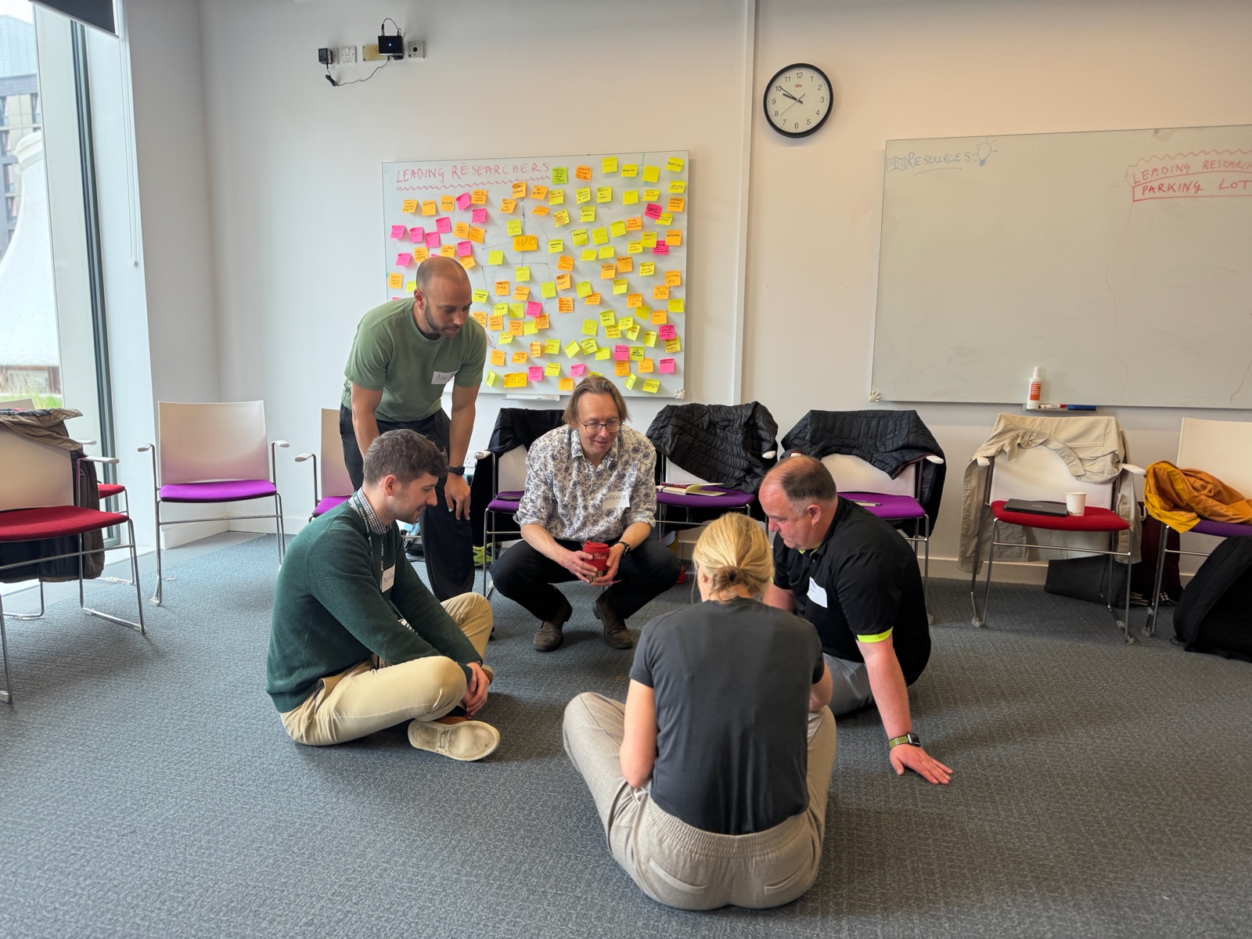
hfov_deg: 71.6
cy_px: 470
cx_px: 626
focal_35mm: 24
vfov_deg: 56.8
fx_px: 868
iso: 64
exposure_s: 1/100
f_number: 1.78
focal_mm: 6.76
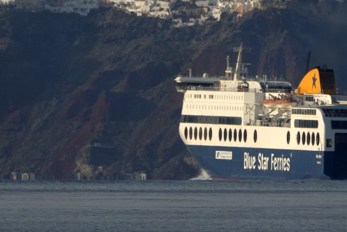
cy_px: 30
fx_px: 15747
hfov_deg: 1.3
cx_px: 250
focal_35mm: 1633
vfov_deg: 0.8
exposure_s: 1/1000
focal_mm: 560
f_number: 10
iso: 250
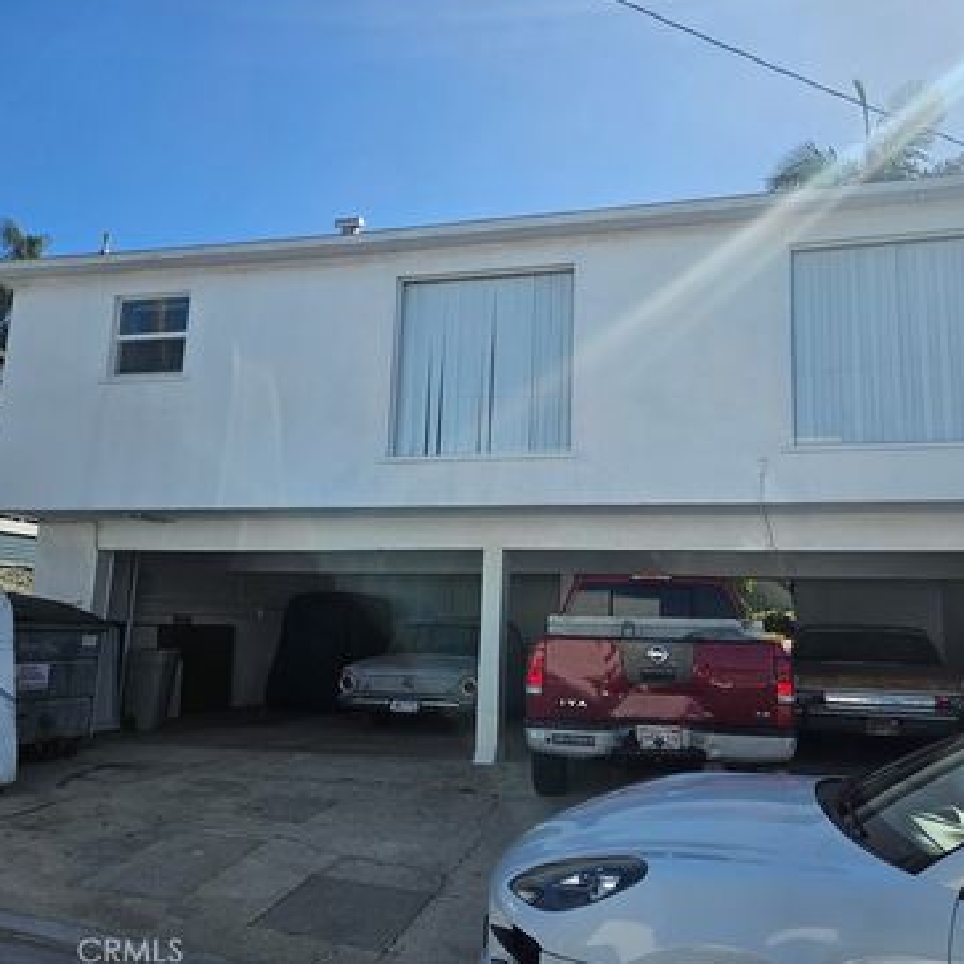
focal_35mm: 28
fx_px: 882
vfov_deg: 57.3
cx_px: 528
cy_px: 471
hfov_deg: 57.2
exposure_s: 1/2436
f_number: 1.8
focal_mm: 5.4
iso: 25
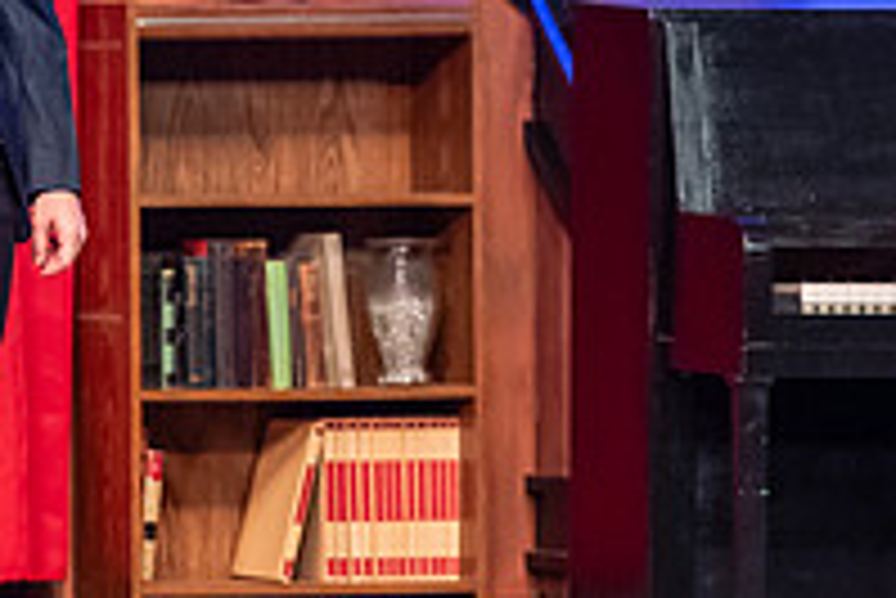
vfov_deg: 2.6
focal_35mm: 524
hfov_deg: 3.9
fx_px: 13051
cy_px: 34
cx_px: -180
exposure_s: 1/200
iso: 3200
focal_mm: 180
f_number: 3.2
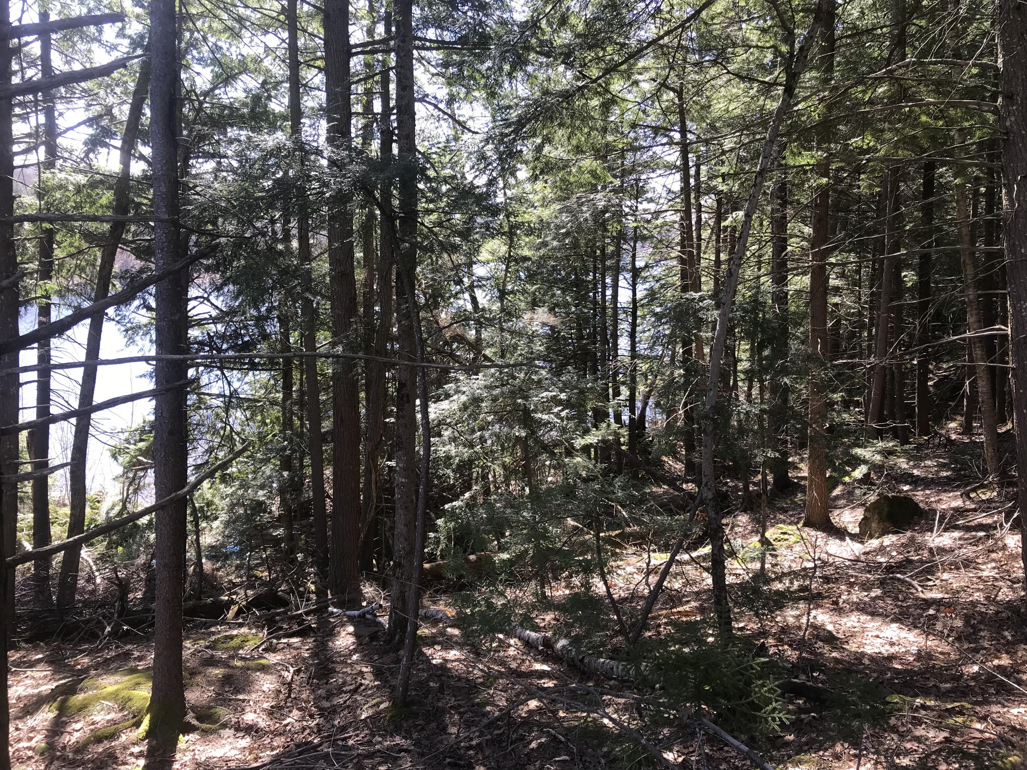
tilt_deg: -9.7
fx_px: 831
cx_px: 514
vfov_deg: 49.7
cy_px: 385
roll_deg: -1.4
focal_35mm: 28
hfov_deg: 63.4
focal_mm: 3.99
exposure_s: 1/204
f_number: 1.8
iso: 20
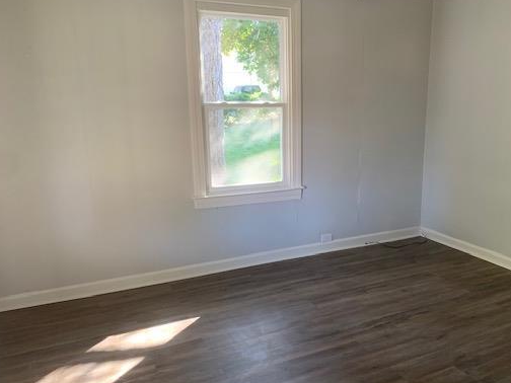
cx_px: 315
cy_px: 214
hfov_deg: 54.8
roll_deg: -1.0
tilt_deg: -13.5
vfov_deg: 42.9
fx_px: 487
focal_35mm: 33
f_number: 1.8
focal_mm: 4.25
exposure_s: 1/60
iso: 160
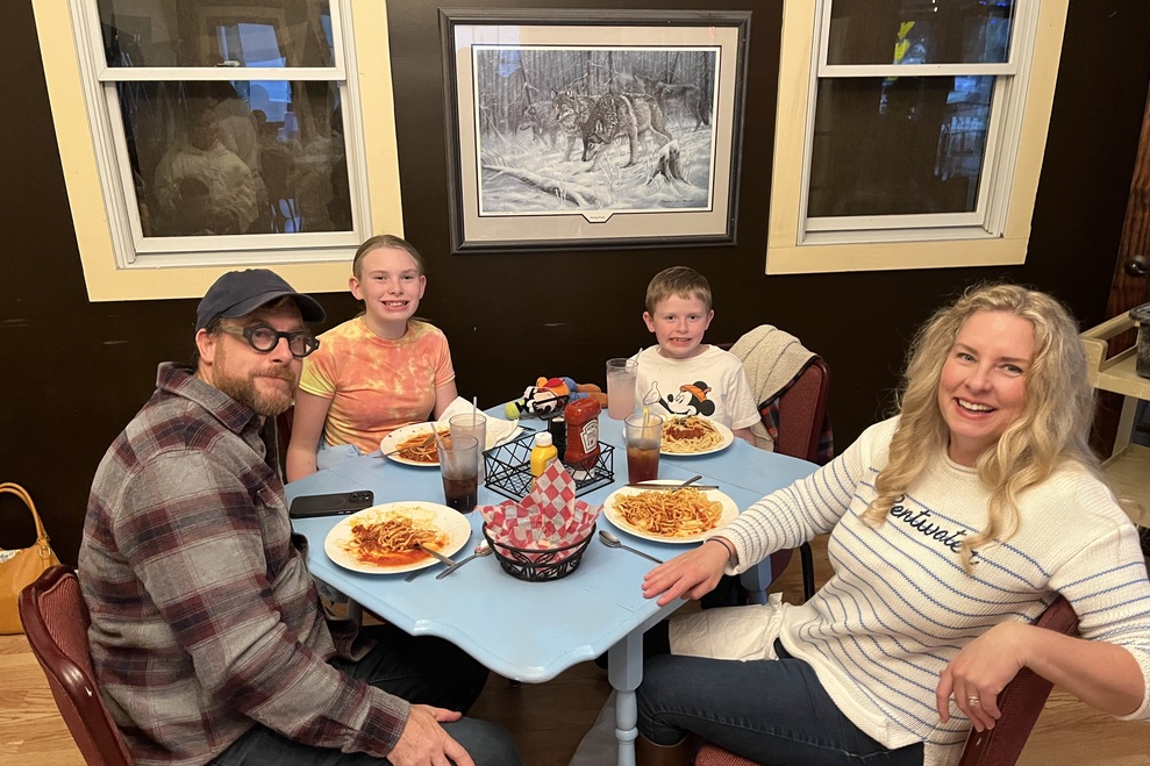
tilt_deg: -19.1
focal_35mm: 28
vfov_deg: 46.4
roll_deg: +1.2
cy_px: 405
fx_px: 894
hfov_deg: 65.5
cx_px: 591
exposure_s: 1/60
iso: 500
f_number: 1.6
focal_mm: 5.1
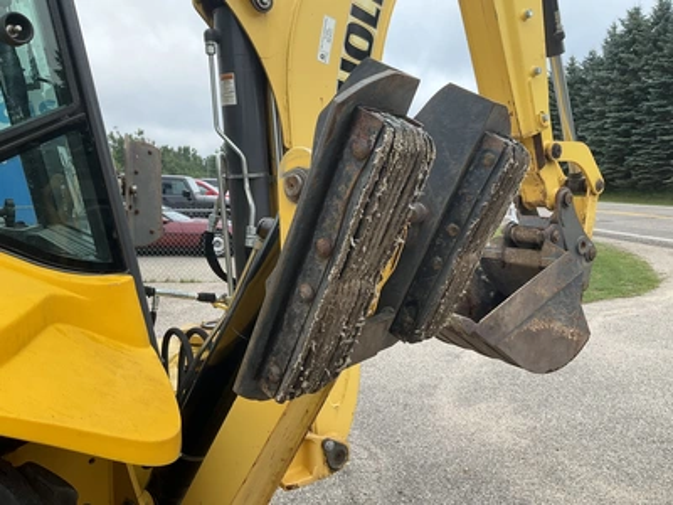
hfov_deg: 61.7
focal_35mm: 29
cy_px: 252
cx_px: 336
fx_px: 564
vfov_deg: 48.2
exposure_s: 1/329
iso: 25
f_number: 1.8
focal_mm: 3
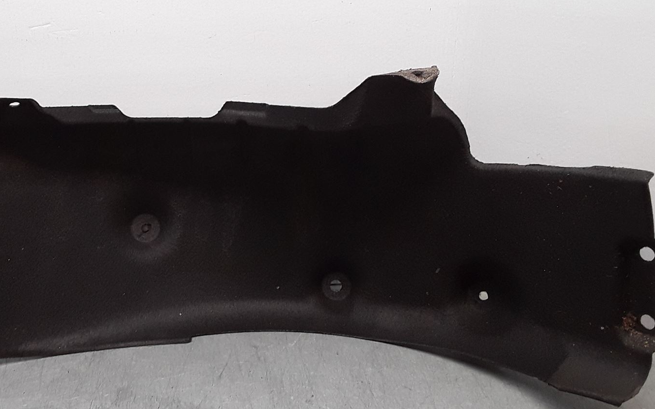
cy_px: 194
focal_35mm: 45
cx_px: 192
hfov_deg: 43.4
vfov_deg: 28.6
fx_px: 803
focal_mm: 2.91
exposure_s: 1/50
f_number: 1.9
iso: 40
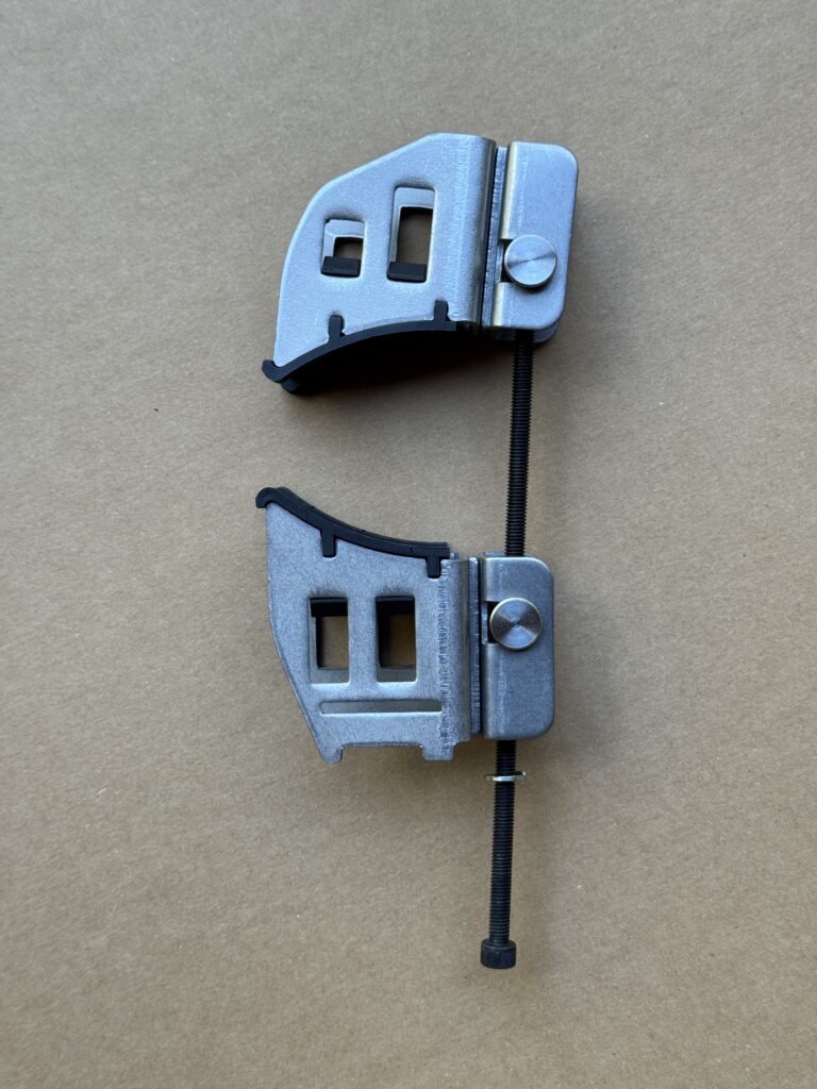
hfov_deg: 30.3
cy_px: 544
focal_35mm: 48
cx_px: 408
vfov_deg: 39.7
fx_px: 1511
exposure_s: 1/121
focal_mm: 6.76
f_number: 1.78
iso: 80
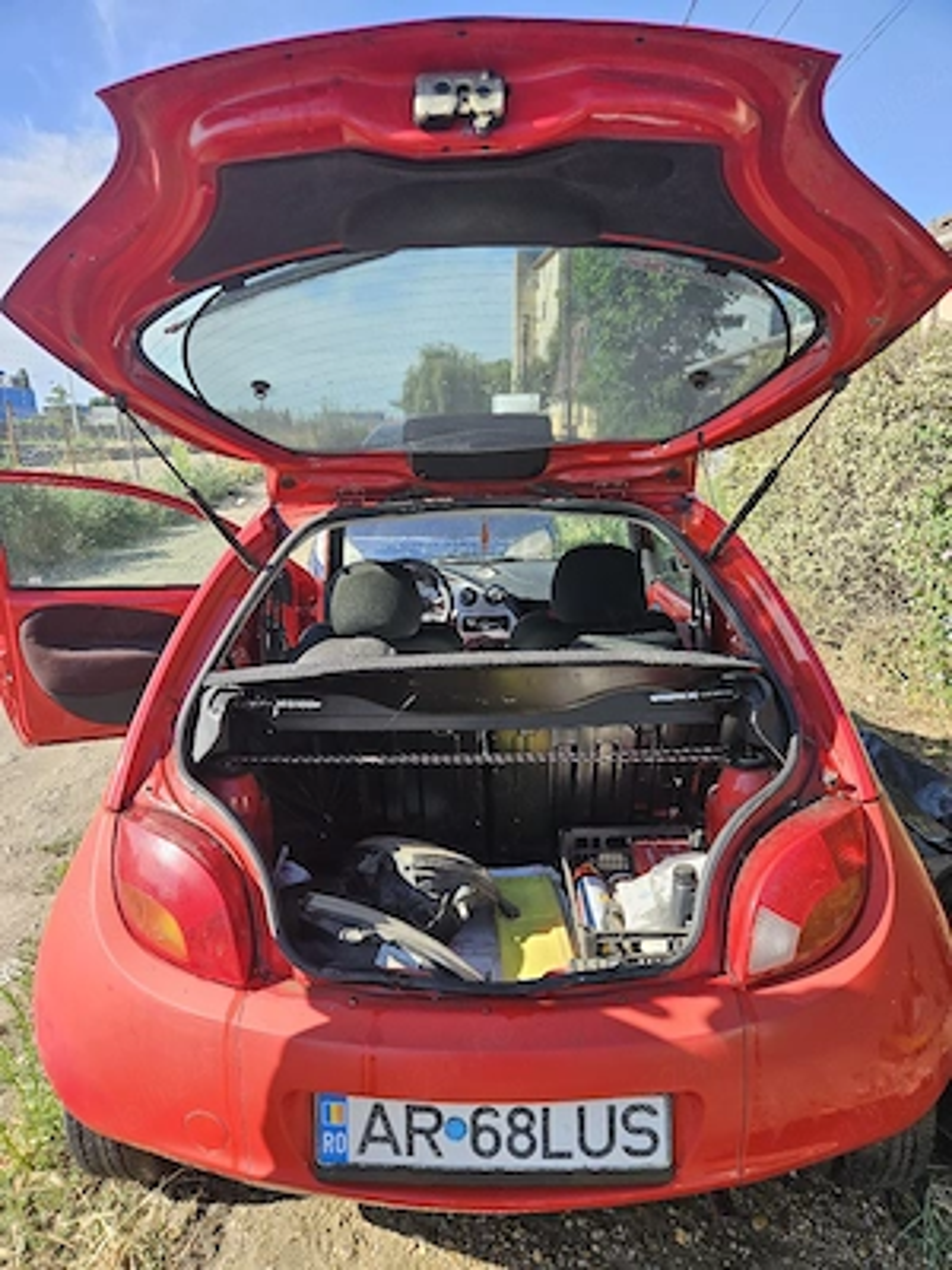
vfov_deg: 73.9
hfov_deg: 58.9
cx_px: 476
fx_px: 843
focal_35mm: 23
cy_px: 635
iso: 25
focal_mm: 5.4
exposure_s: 1/625
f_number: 1.8
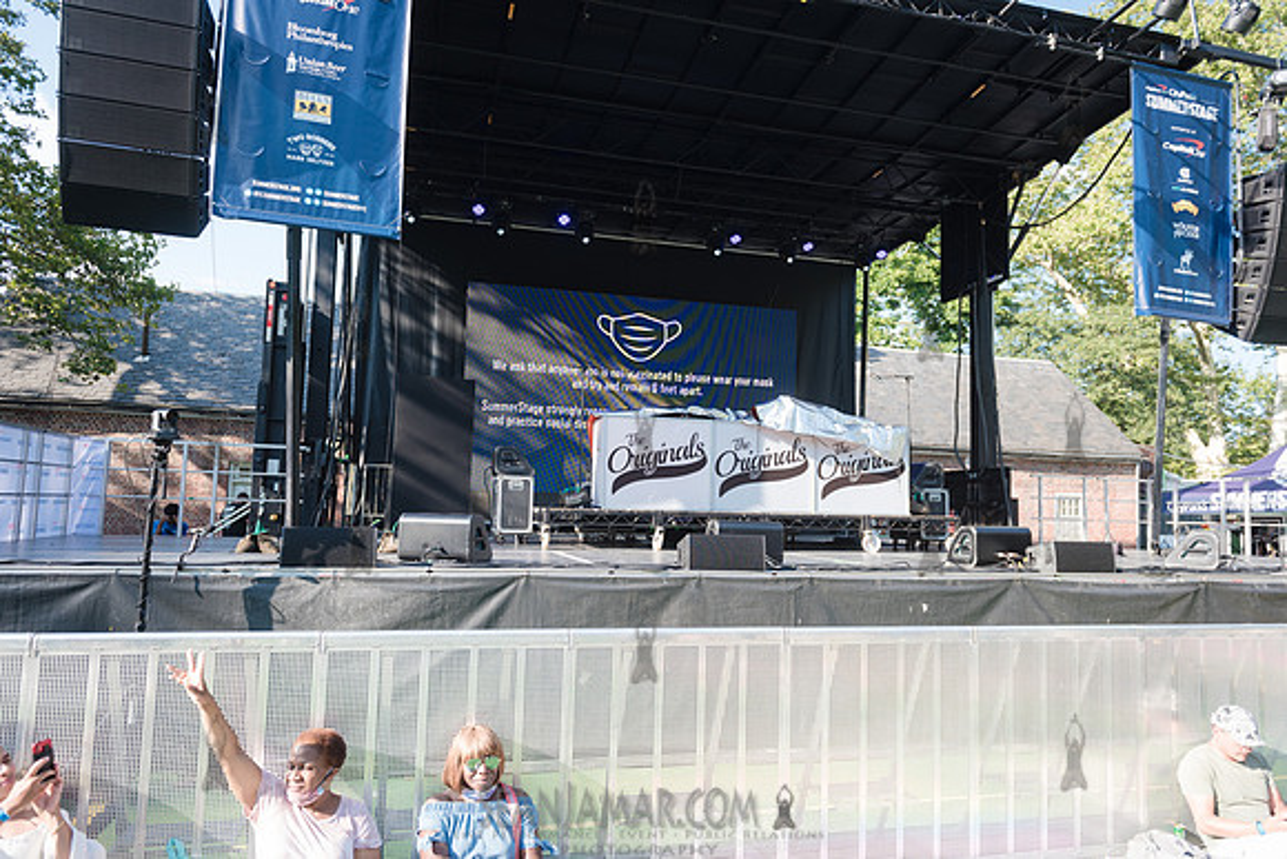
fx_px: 858
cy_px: 430
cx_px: 644
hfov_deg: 73.7
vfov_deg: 53.2
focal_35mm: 24
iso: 200
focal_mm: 24
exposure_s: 1/640
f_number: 4
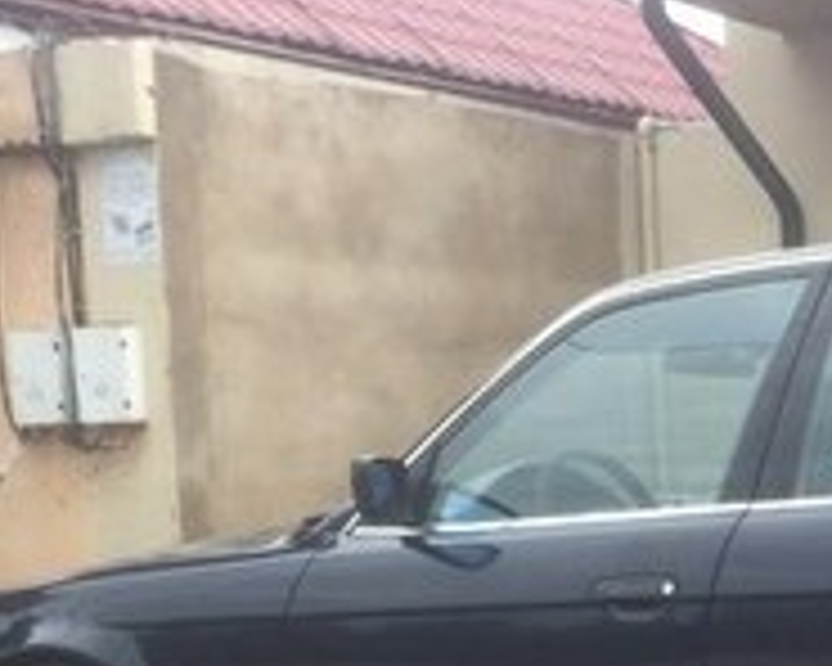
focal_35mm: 101
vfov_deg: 14.5
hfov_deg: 18.3
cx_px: 899
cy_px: 911
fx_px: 2487
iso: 40
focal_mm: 4.15
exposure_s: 1/100
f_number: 2.2
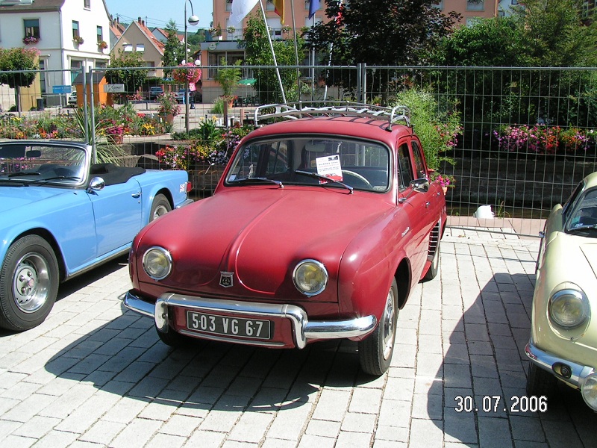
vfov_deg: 37.7
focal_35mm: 38
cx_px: 298
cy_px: 224
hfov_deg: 49.0
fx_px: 655
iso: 50
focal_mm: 5.8
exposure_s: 1/320
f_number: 5.6
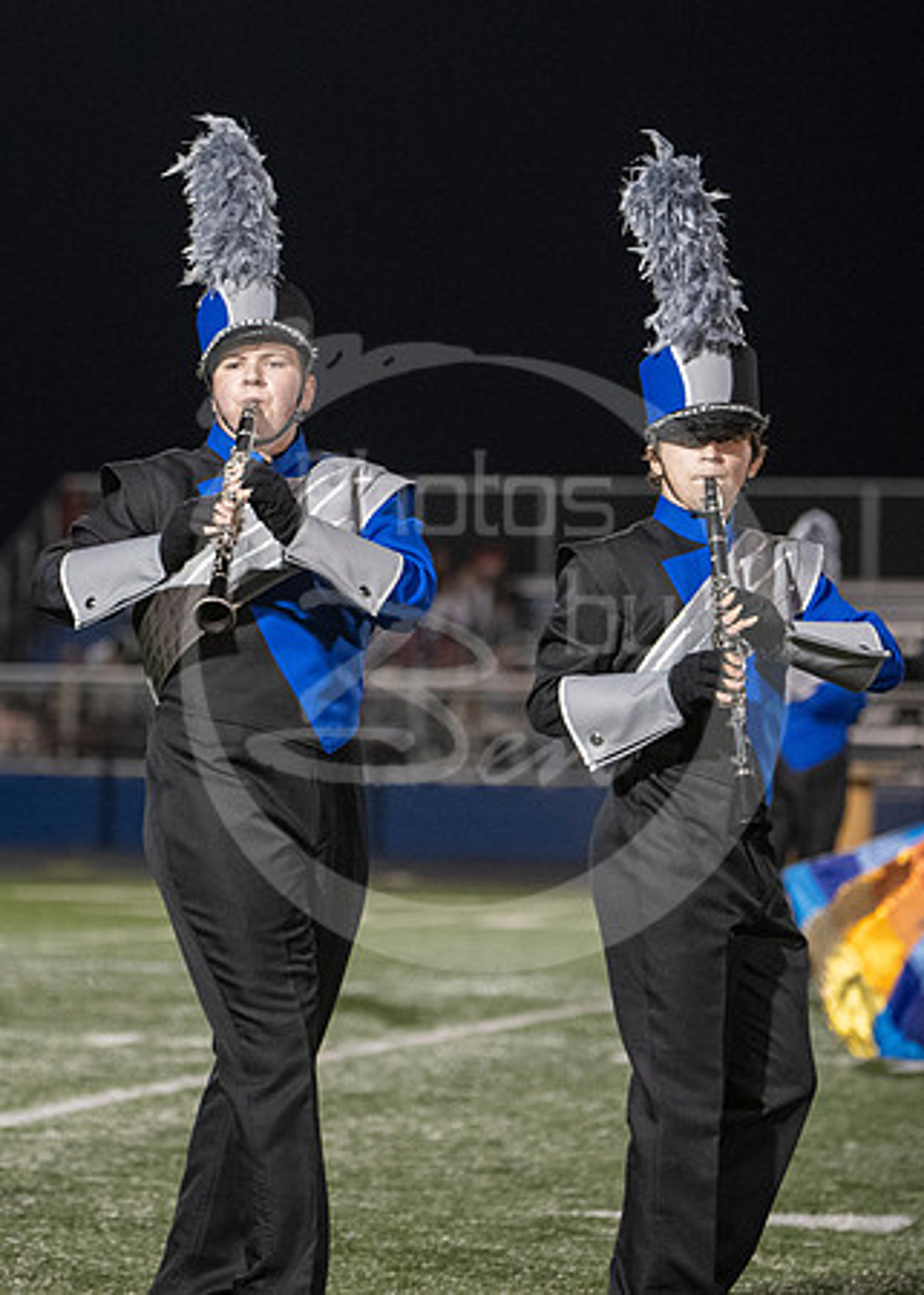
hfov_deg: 6.6
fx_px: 7952
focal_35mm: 216
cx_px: 370
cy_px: 500
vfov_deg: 9.3
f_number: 2.8
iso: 4000
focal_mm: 120
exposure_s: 1/500
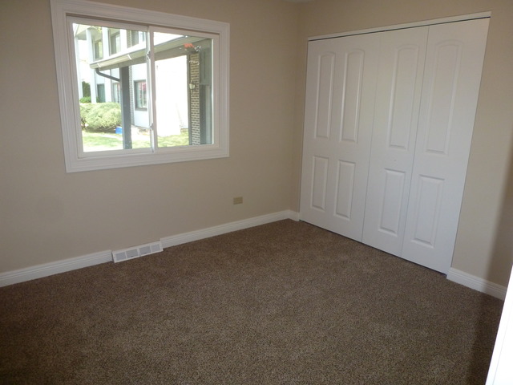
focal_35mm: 24
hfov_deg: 71.6
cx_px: 256
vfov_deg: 56.8
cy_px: 192
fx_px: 356
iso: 200
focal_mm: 4.3
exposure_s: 1/60
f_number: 3.3
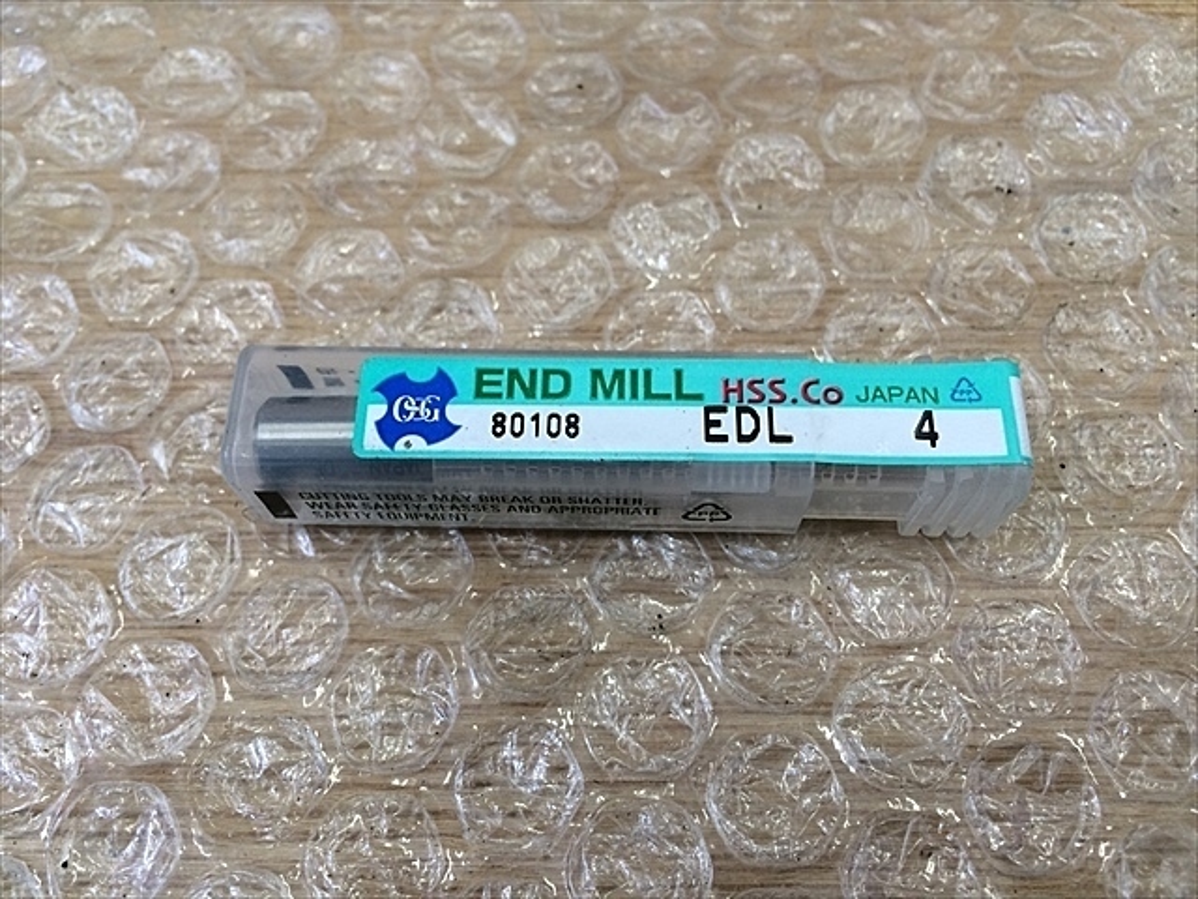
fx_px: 1004
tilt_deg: -66.2
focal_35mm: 29
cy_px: 450
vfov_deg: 48.2
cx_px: 599
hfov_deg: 61.7
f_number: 2.2
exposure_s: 1/30
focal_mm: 4.15
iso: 32
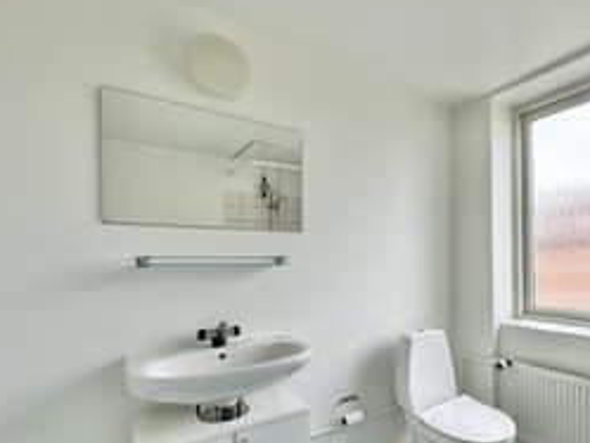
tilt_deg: -0.3
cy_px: 263
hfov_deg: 74.3
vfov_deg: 63.0
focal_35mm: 21
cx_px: 430
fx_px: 358
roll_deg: +0.6
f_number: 2.2
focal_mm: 2.22
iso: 40
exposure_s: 1/99
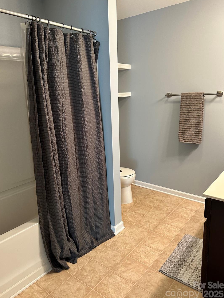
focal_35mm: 26
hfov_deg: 53.0
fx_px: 224
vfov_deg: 67.3
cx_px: 111
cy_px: 142
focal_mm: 6.86
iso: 320
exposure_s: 1/60
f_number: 1.78
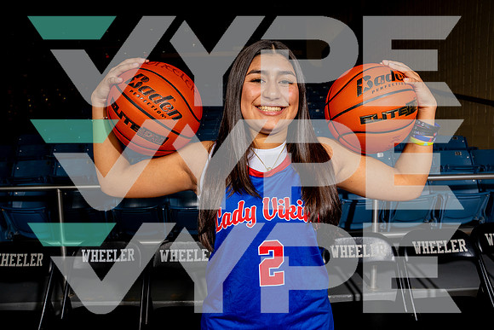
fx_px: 329
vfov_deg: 53.2
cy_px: 165
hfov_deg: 73.7
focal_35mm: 24
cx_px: 247
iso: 250
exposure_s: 1/125
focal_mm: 24
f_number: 7.1
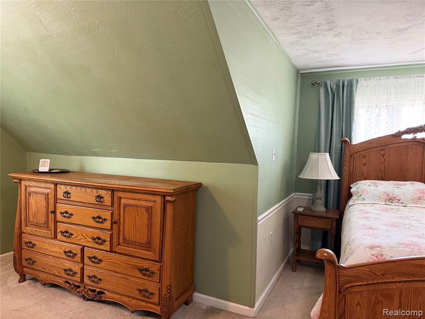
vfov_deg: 56.8
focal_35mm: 24
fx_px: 295
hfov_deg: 71.6
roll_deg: -1.6
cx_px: 212
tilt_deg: -1.9
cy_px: 160
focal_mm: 6.76
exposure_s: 1/60
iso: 500
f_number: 1.78
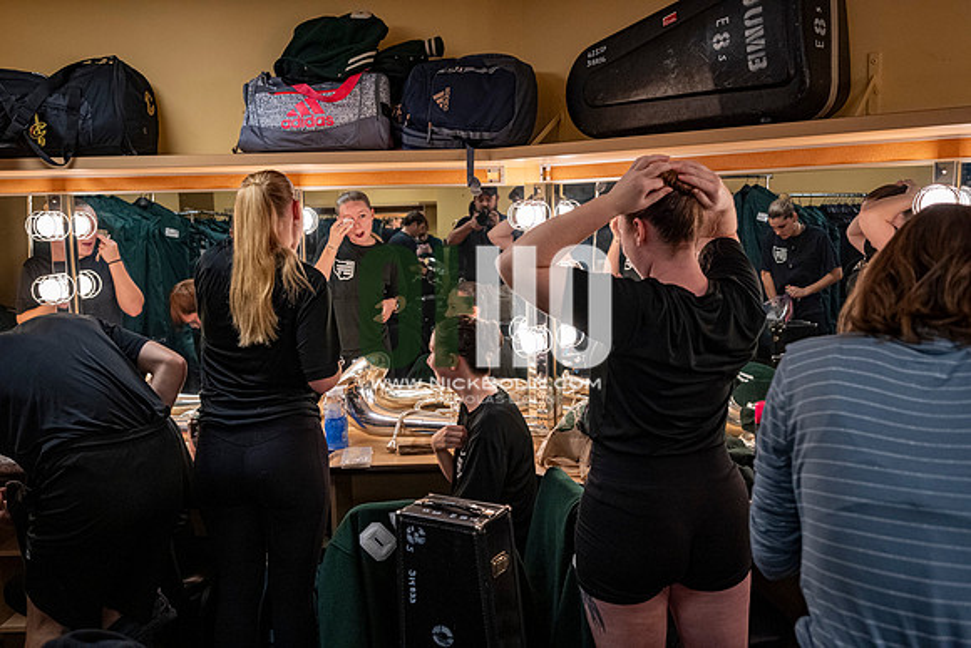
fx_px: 809
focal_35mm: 30
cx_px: 486
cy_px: 324
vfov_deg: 43.6
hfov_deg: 61.9
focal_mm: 30
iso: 1600
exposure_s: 1/160
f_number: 4
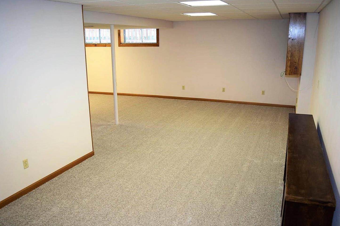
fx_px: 283
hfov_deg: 61.9
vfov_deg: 43.5
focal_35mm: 30
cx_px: 166
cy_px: 123
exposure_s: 1/80
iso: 400
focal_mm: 18
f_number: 4.5
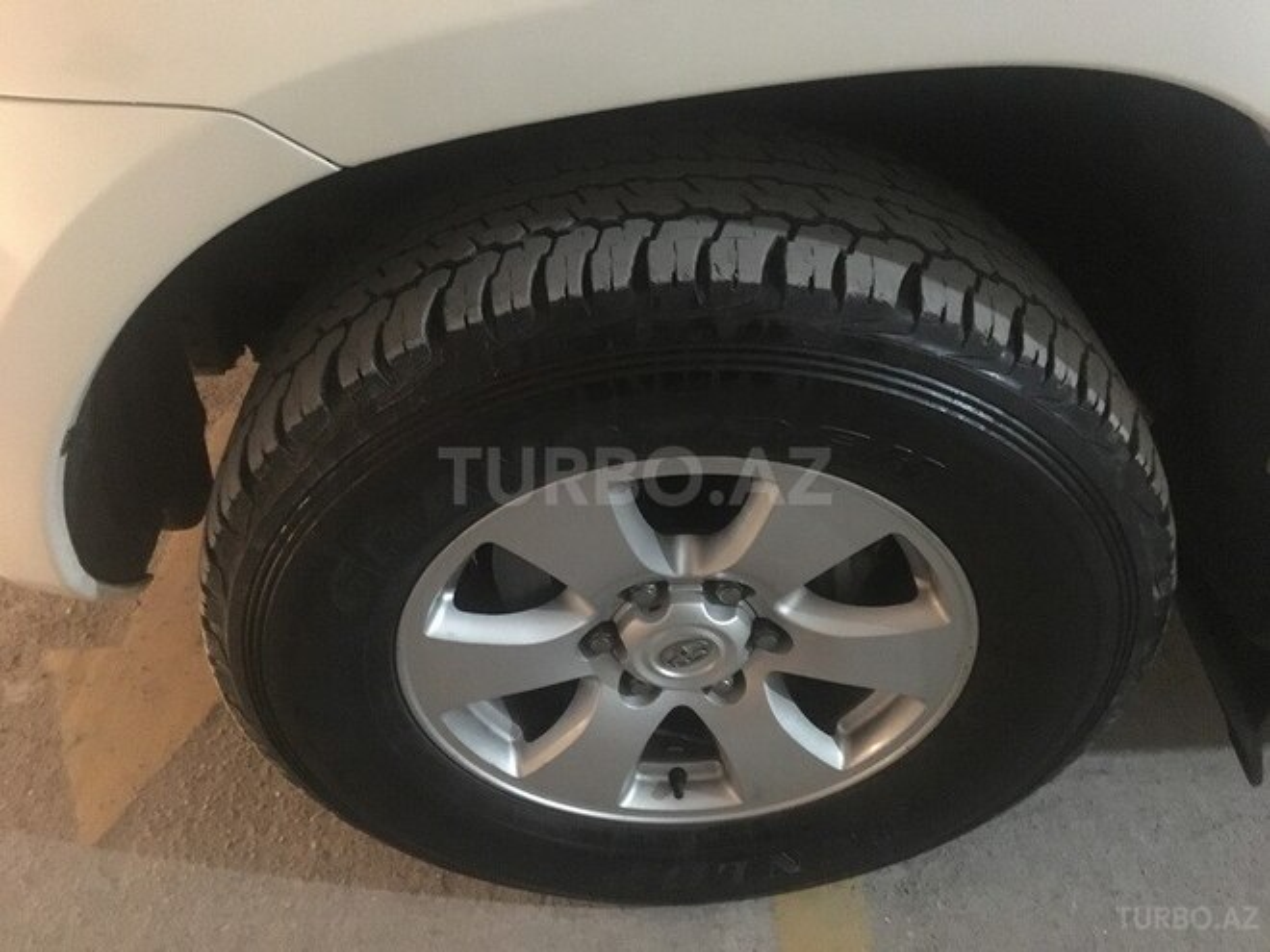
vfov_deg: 48.2
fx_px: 1064
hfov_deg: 61.7
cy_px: 476
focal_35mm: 29
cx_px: 635
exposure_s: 1/17
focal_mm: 4.15
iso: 1000
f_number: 2.2
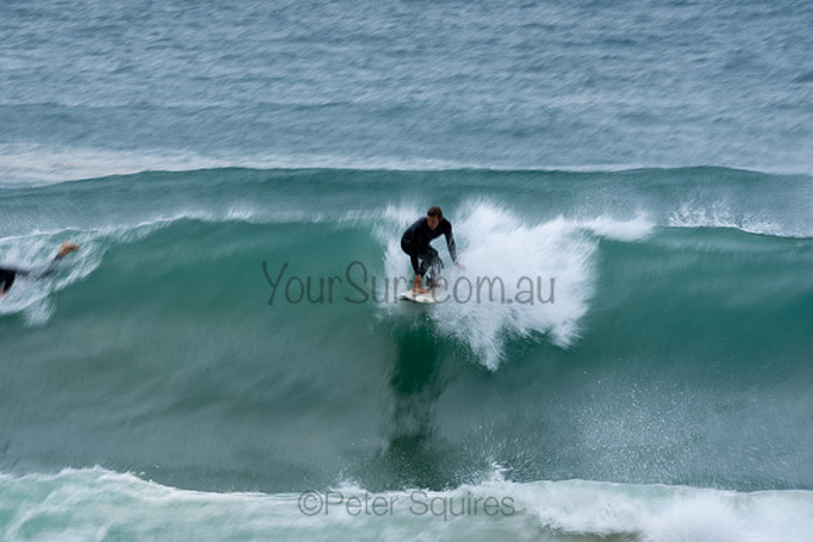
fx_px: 16941
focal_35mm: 750
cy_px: 271
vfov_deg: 1.8
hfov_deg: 2.7
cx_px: 406
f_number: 25
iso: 100
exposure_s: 1/20
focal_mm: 500
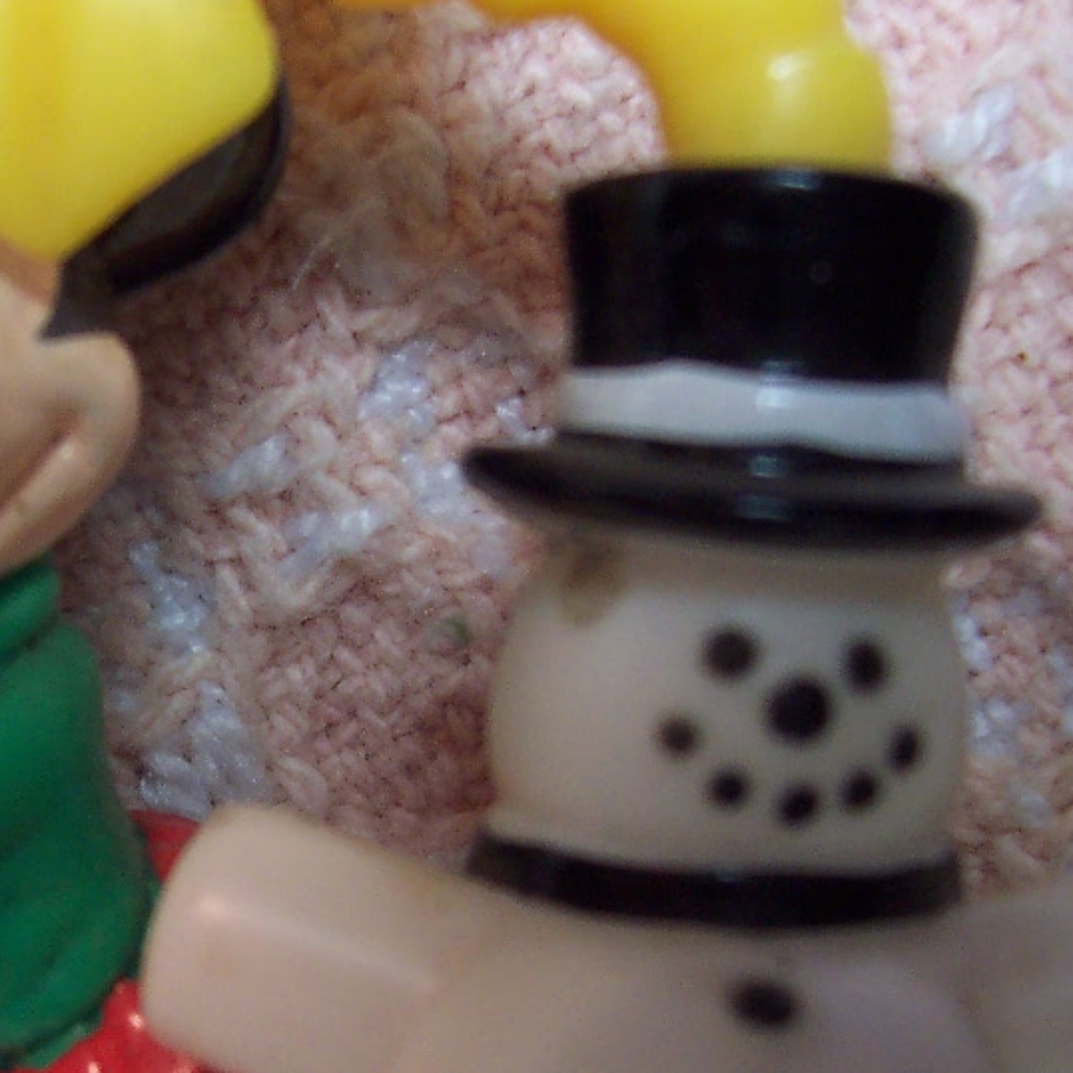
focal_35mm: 73
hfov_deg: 23.4
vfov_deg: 23.5
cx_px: 263
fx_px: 2560
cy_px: 730
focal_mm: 5.6
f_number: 2.8
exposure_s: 1/30
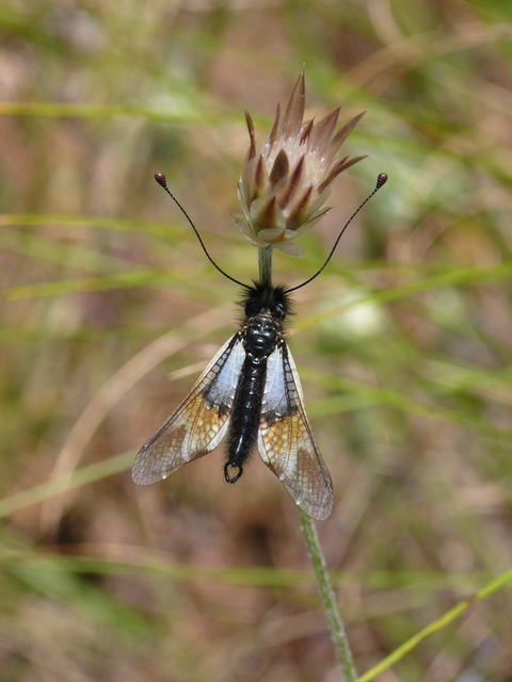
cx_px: 256
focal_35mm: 170
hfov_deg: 8.7
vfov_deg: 11.6
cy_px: 341
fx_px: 3353
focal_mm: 35.9
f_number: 5.6
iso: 100
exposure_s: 1/400
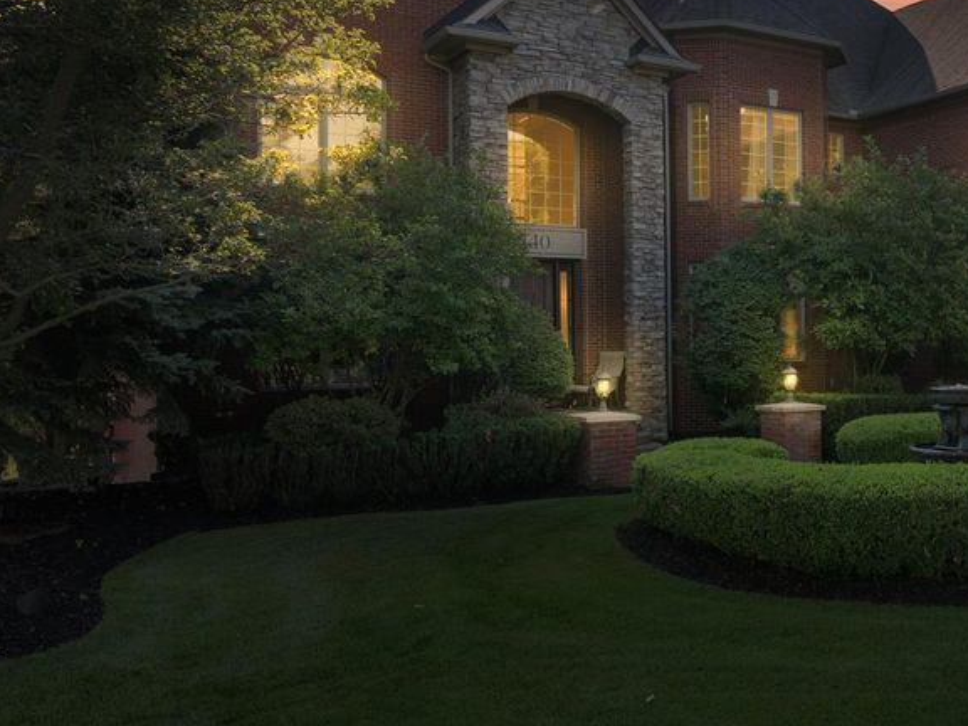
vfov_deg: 35.1
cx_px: 802
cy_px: 305
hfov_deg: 43.2
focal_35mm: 41
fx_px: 1147
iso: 100
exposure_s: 1/25
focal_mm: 24
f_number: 11
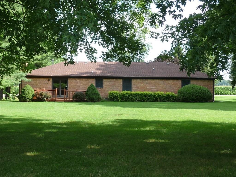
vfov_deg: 28.6
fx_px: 348
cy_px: 88
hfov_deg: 37.5
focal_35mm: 51
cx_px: 118
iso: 100
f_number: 3.5
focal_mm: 5.3
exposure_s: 1/250
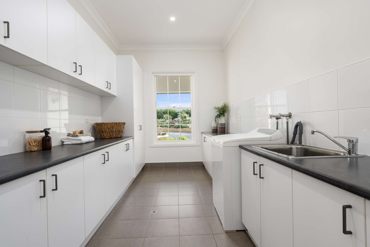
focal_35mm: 18
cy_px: 124
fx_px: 185
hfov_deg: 90.0
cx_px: 185
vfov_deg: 67.4
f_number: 9
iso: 320
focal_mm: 18
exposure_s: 1/3
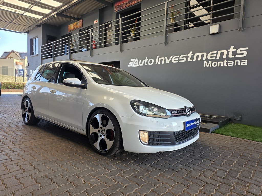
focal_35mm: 23
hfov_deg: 73.9
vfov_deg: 58.9
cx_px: 131
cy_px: 98
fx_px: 174
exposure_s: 1/65.1
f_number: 1.7
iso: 12
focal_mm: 6.25
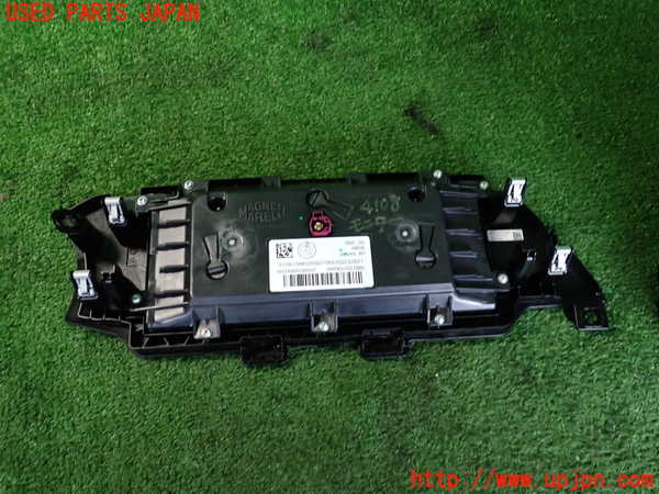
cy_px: 247
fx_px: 571
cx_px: 330
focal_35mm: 30
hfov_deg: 60.0
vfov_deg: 46.8
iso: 400
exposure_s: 1/30
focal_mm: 5.4
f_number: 2.3
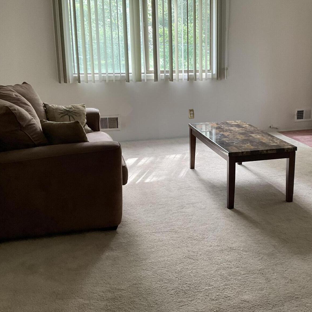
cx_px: 223
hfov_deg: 37.7
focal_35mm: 44
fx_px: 449
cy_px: 141
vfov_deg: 38.3
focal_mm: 3
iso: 80
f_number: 1.8
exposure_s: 1/60
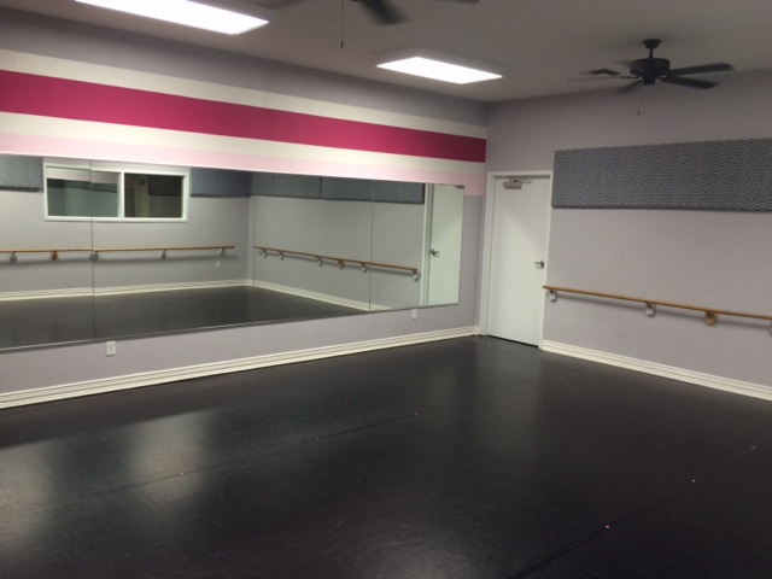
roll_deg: -2.2
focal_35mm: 29
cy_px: 290
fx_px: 647
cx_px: 386
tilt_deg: -7.8
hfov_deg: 61.7
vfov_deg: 48.2
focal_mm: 4.15
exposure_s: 1/30
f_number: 2.2
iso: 80
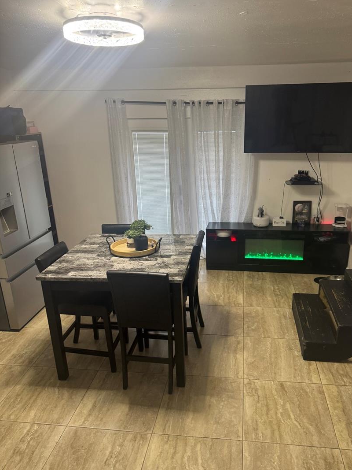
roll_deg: +1.1
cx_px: 197
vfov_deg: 65.3
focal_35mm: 27
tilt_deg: -17.4
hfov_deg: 51.2
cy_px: 249
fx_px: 366
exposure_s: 1/60
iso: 200
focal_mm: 6.76
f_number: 1.78
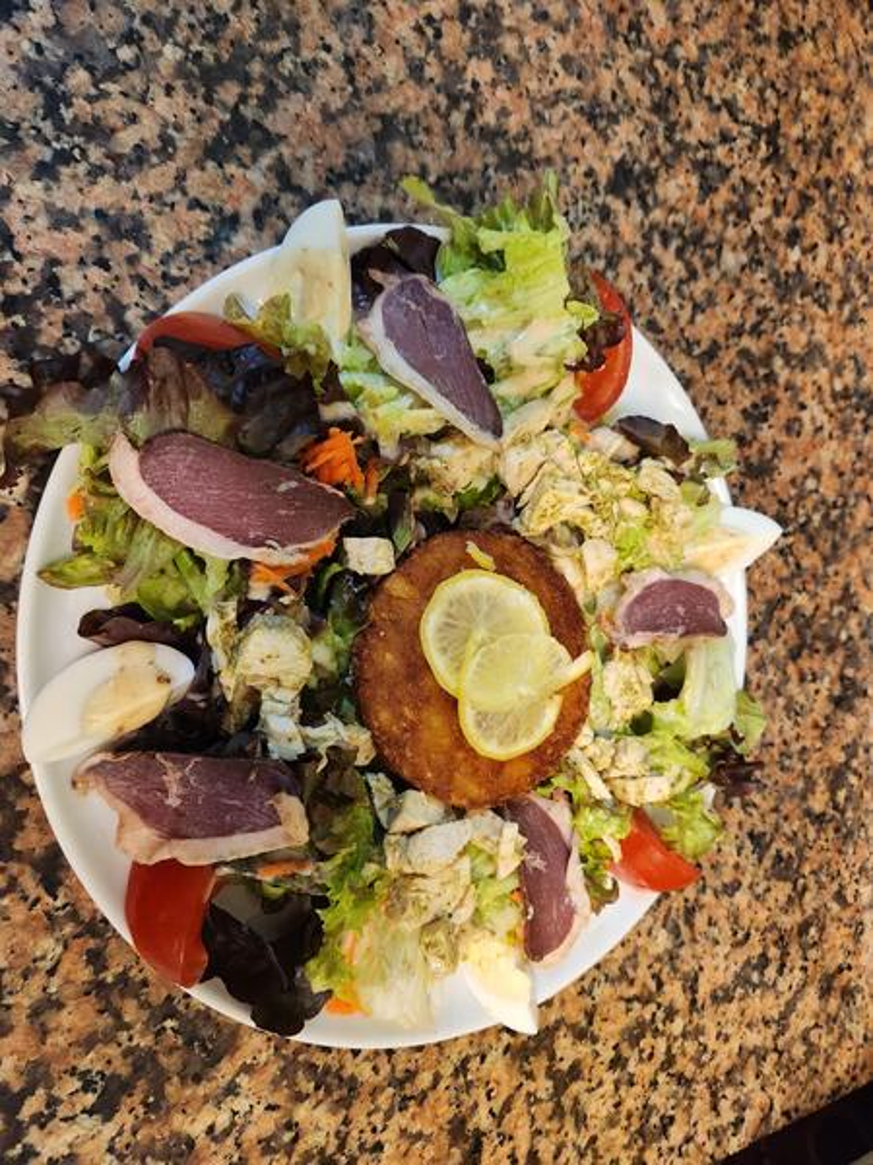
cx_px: 436
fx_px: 773
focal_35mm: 23
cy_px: 582
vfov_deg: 73.9
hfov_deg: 58.9
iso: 640
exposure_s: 1/100
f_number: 1.8
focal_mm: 5.4
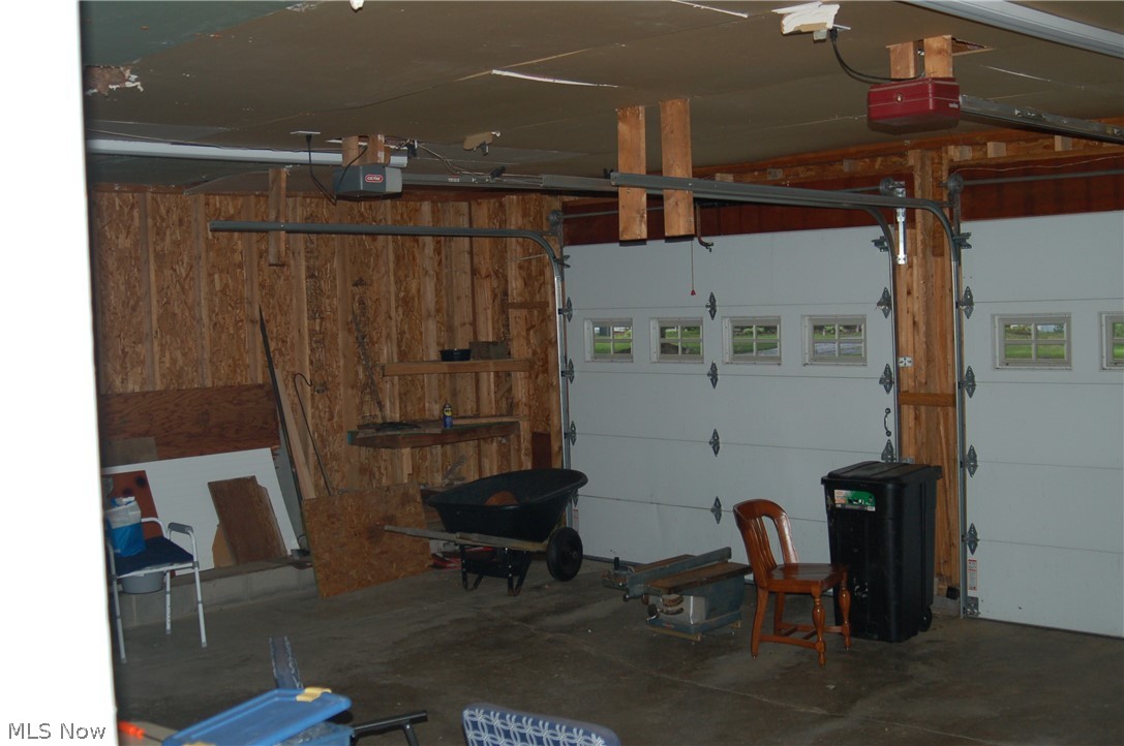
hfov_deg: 46.4
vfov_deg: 31.8
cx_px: 562
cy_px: 373
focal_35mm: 42
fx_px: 1310
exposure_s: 1/60
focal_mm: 28
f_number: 3.3
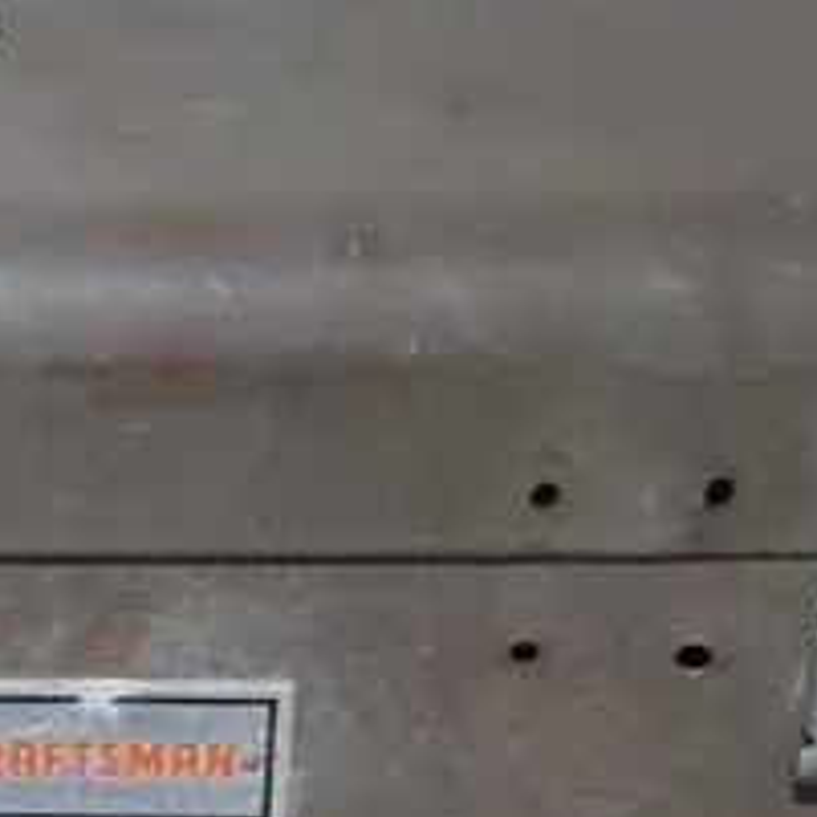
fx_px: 3605
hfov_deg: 12.1
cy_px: 744
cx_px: -565
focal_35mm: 135
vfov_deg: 12.8
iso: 1600
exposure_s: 1/60
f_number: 3.6
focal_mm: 15
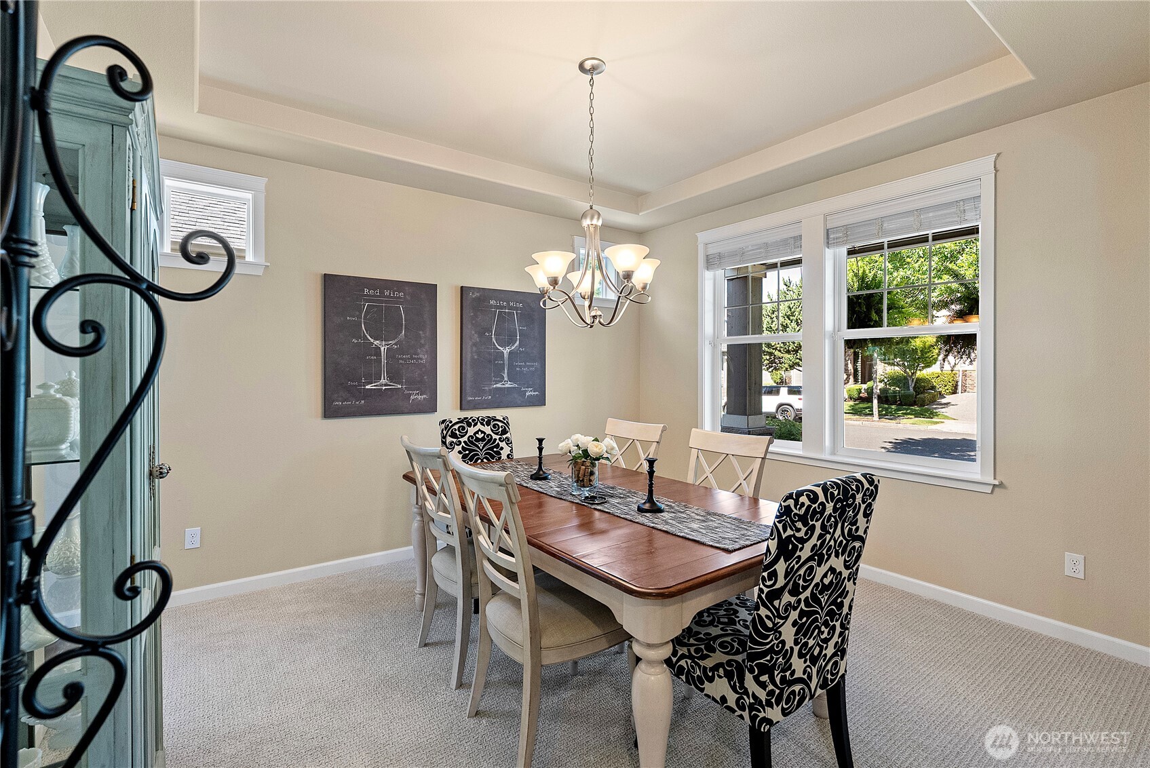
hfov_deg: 96.7
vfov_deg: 73.8
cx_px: 575
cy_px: 384
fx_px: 511
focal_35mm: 16
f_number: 5.6
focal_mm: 16
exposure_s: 1/60
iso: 1600
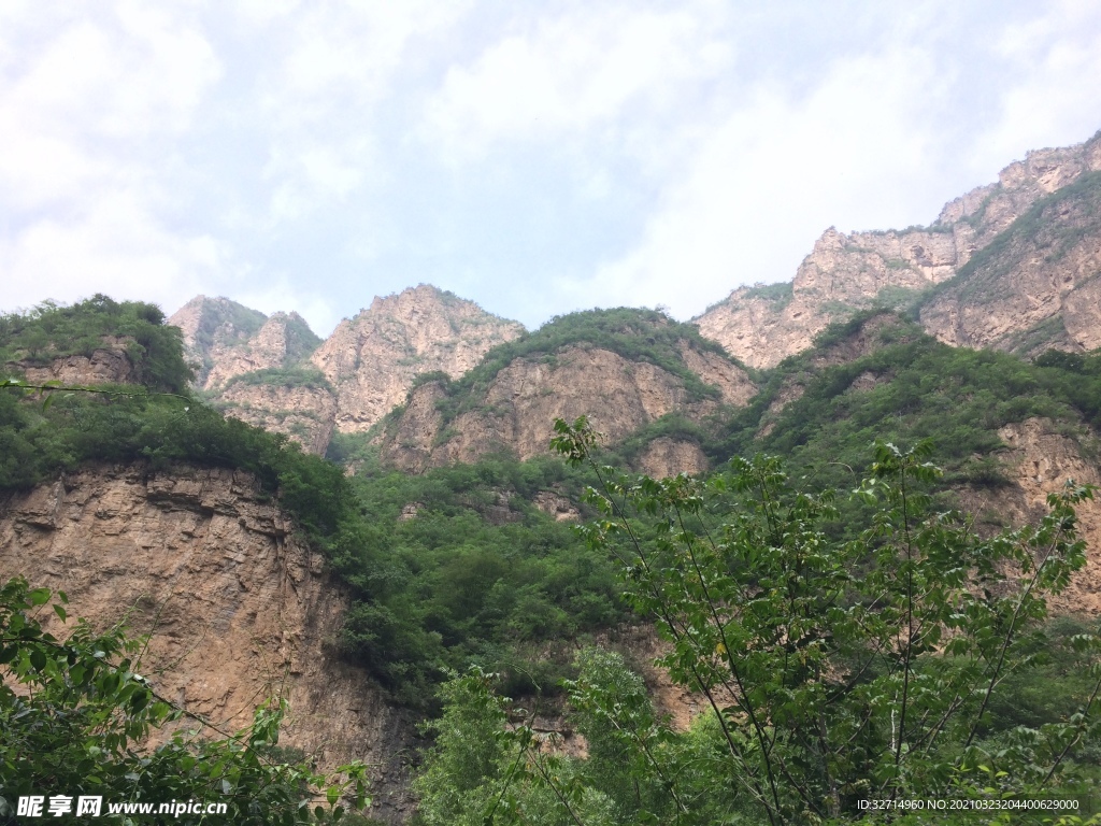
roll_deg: -5.5
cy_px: 413
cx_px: 550
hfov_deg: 61.7
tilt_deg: +44.7
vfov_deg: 48.2
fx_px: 922
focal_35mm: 29
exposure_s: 1/760
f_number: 2.2
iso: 32
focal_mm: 4.15
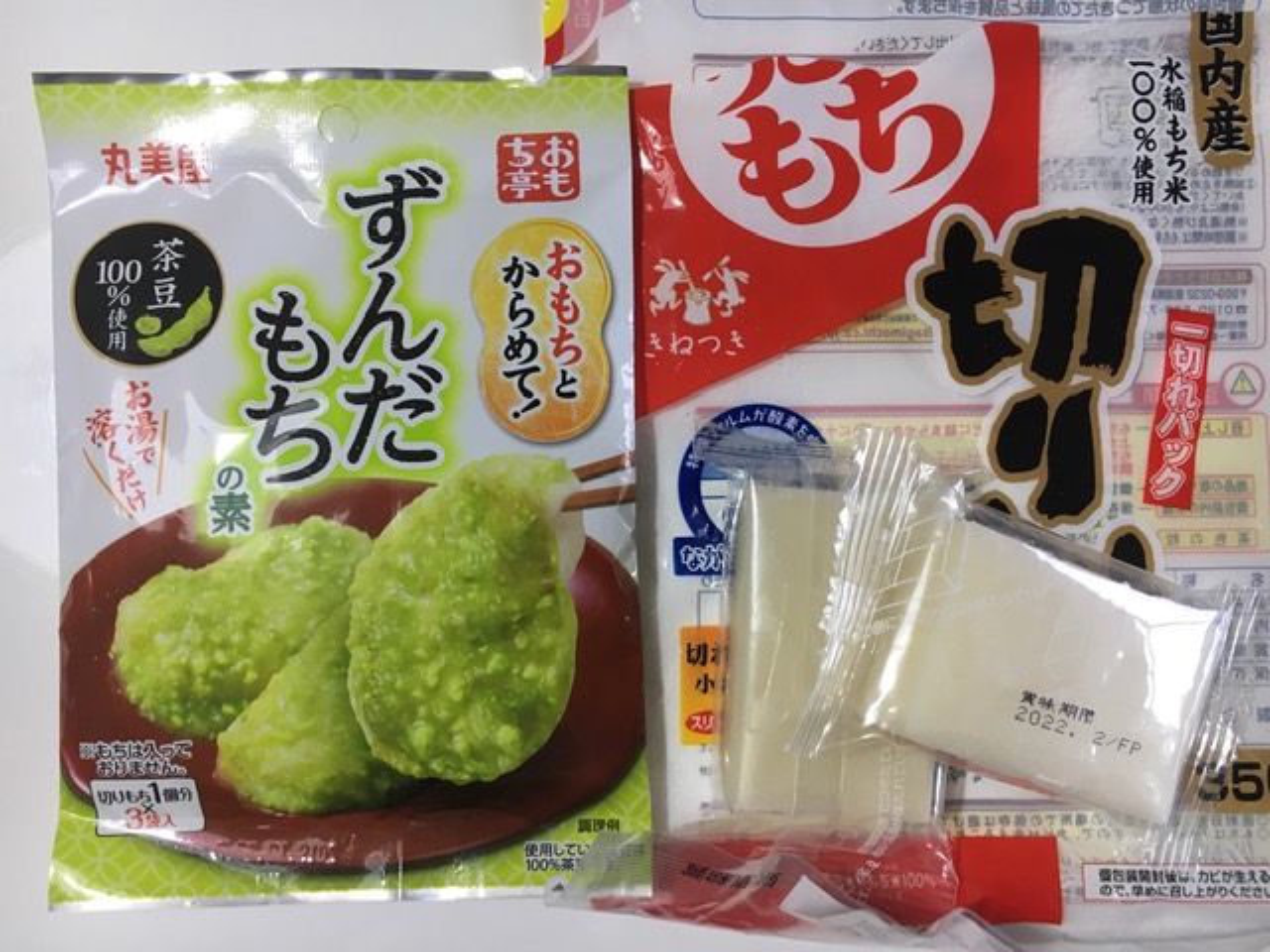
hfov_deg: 61.7
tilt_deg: -87.1
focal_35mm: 29
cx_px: 635
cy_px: 476
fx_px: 1064
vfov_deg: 48.2
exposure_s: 1/30
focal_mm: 4.15
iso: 64
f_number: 2.2
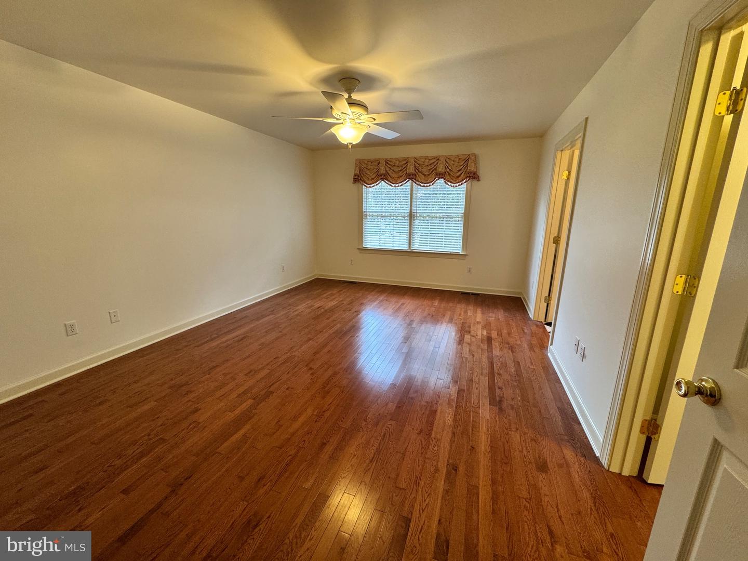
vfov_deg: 85.7
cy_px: 280
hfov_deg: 102.1
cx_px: 374
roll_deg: -0.6
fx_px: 303
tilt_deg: -13.0
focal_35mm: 14
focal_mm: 2.22
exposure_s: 1/60
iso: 200
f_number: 2.2
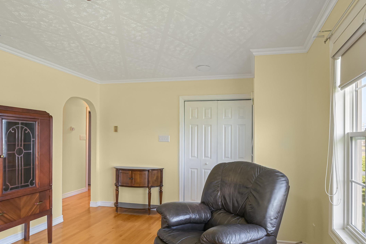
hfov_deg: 74.2
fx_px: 241
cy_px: 146
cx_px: 199
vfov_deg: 53.3
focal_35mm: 24
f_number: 4
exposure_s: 1/60
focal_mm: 16.5
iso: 320
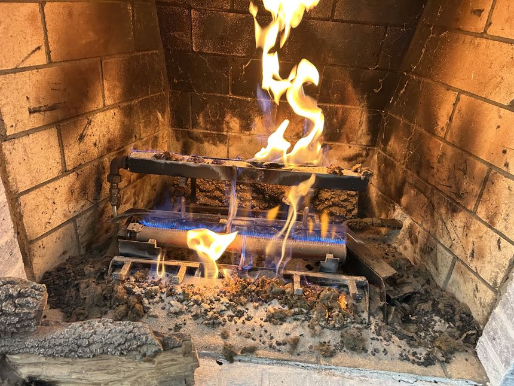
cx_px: 257
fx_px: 386
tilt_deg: -28.4
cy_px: 193
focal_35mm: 26
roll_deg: -4.3
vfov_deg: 53.1
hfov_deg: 67.3
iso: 500
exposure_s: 1/50
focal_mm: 5.7
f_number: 1.5
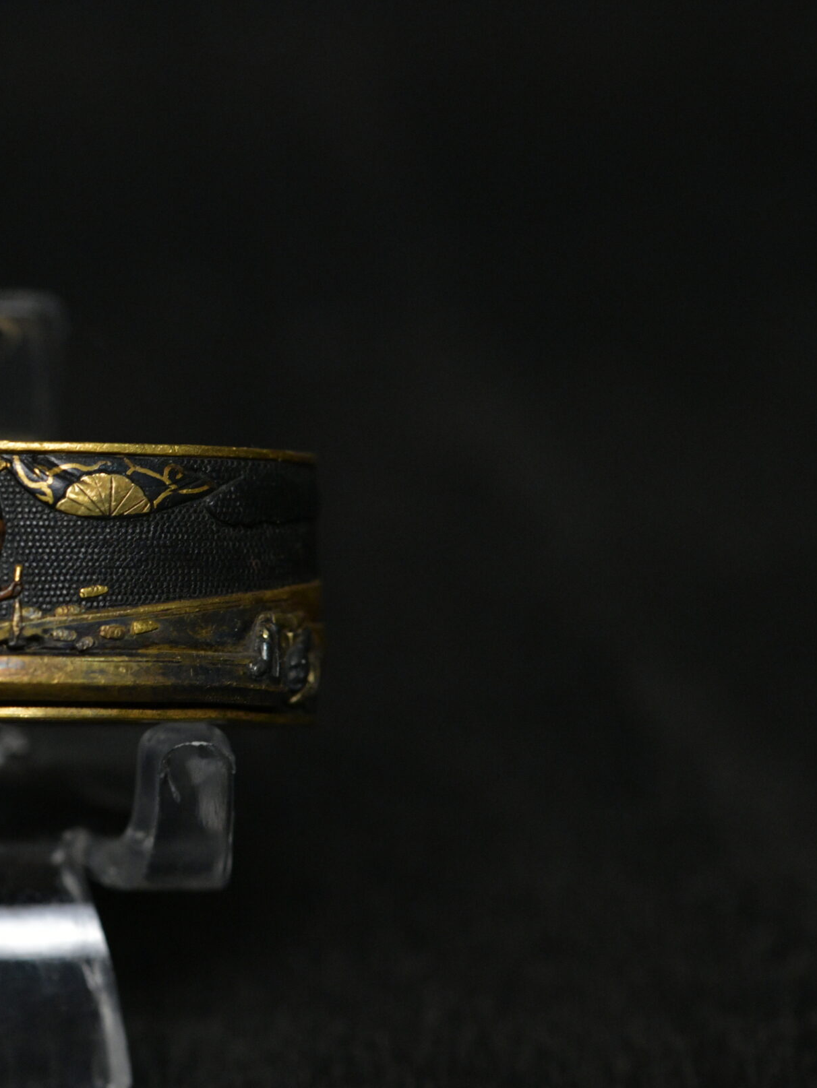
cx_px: -37
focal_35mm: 160
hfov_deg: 9.2
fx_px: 5033
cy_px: 574
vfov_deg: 12.3
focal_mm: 105
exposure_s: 1/125
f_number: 10
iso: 3600
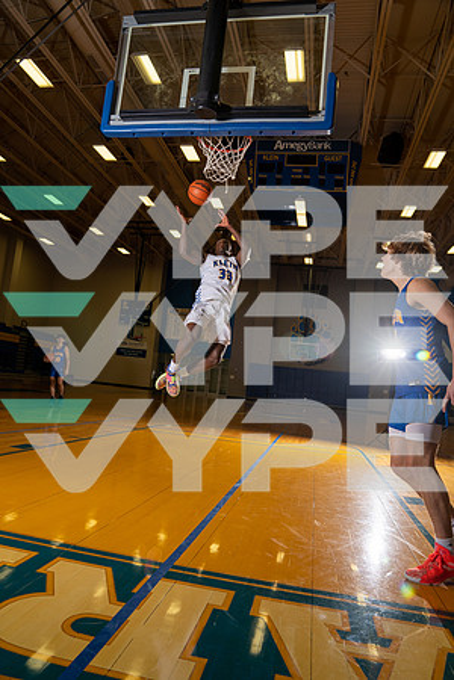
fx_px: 454
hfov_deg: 53.1
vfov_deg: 73.7
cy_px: 340
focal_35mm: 24
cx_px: 227
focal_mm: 24
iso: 160
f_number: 5
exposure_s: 1/250
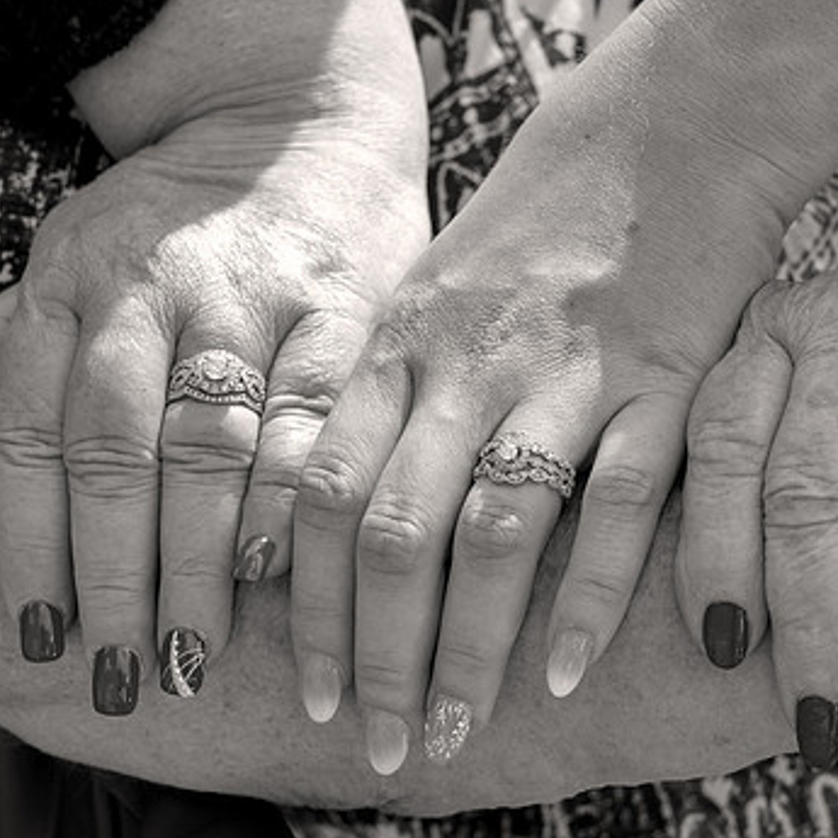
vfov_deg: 17.4
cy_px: 455
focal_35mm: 100
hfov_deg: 17.4
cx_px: 500
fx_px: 2739
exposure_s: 1/250
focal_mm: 70
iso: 100
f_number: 8
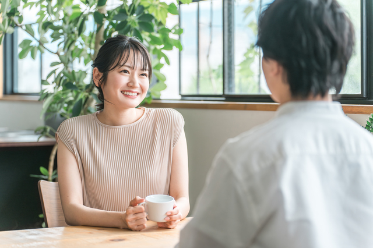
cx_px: 186
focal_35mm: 91
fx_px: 942
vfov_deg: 15.0
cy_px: 124
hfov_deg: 22.4
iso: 250
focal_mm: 91
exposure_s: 1/200
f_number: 2.8
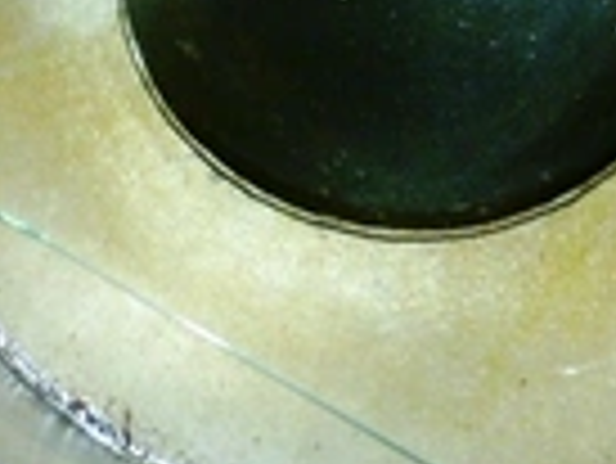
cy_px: -131
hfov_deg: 27.4
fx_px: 1247
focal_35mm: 70
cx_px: 463
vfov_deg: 19.5
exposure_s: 1/4
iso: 400
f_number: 3.3
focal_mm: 4.3
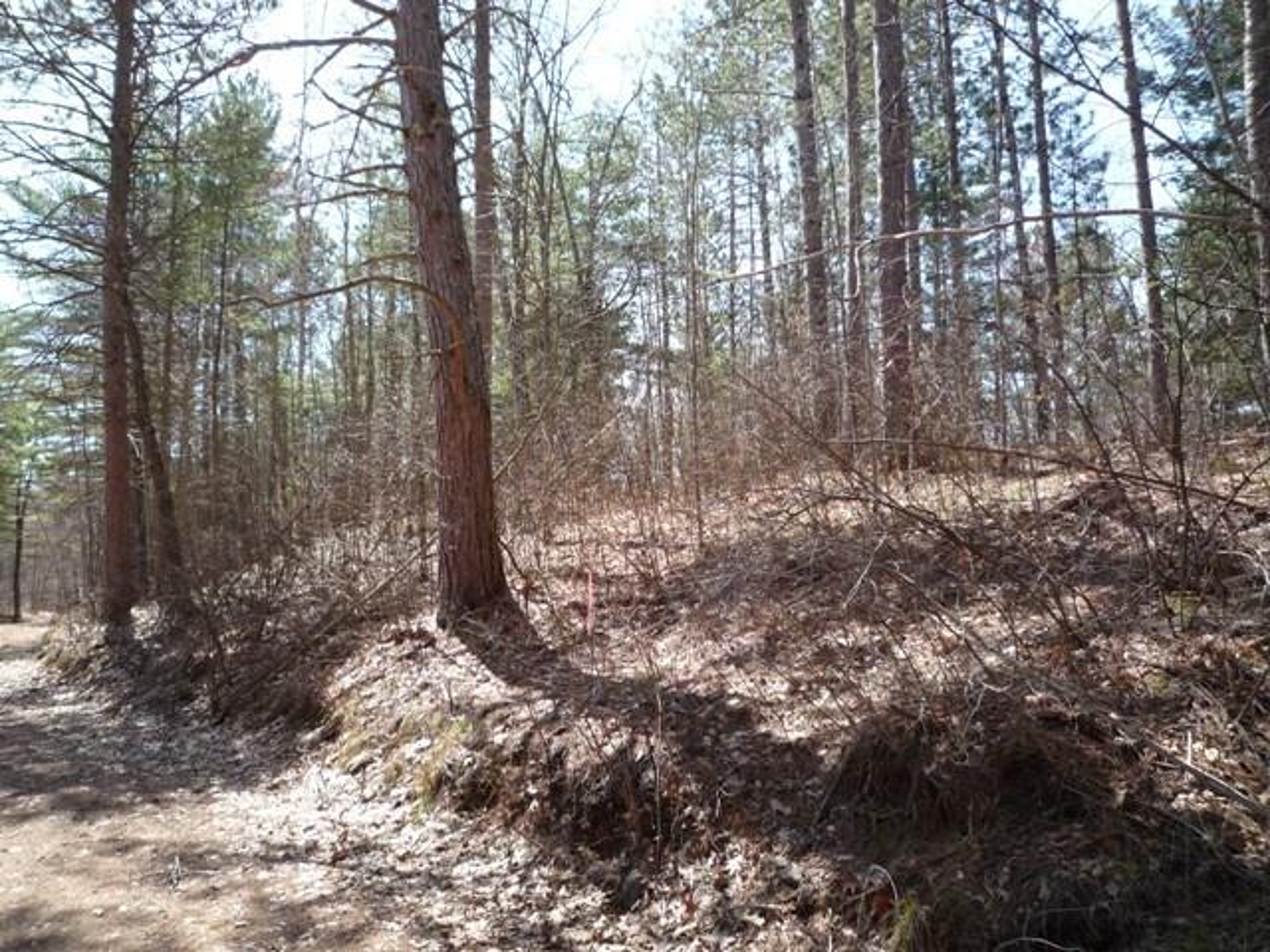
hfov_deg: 69.4
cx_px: 635
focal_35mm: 25
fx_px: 917
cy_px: 476
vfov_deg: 54.9
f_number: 2.8
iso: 100
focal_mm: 4.4
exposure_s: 1/320
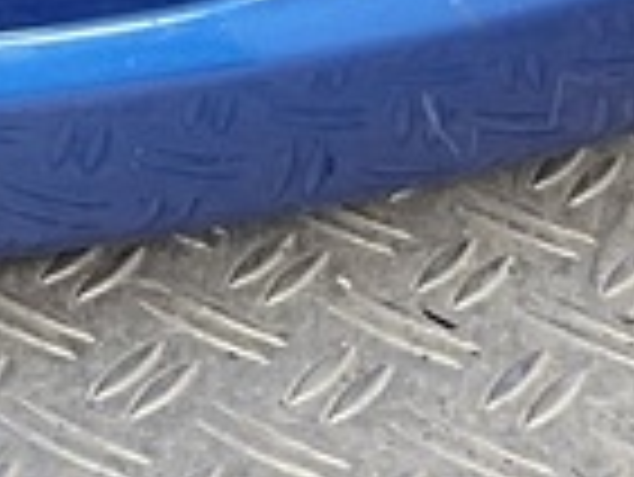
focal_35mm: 207
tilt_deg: -14.6
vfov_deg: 6.3
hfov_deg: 8.3
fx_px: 3794
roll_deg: -1.9
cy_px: -1161
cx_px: -1165
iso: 32
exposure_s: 1/100
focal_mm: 3
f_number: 1.8
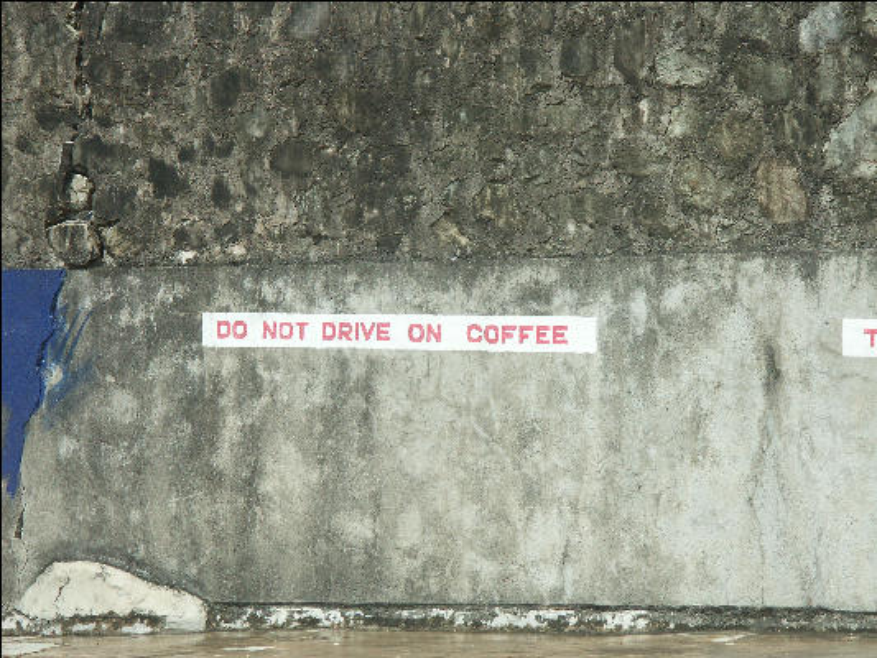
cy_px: 329
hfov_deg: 9.9
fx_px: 5043
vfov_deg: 7.5
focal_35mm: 199
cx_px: 438
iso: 100
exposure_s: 1/640
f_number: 7.1
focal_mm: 50.27
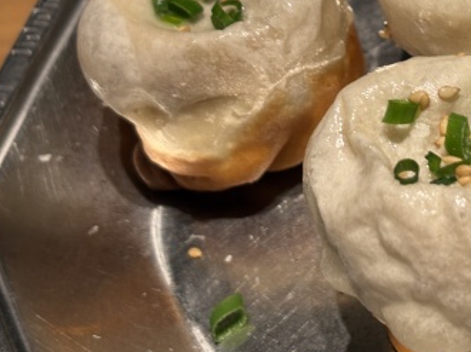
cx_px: 420
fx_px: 1373
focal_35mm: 101
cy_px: 71
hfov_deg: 19.1
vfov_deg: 14.5
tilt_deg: -47.5
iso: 64
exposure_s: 1/50
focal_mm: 5.96
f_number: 1.6
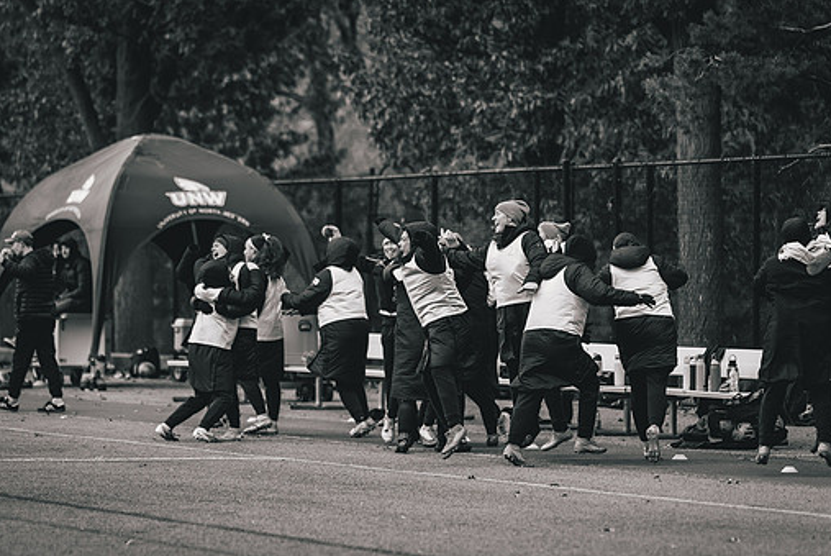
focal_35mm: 218
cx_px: 380
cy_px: 330
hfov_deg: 9.4
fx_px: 5036
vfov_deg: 6.3
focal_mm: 150
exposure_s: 1/1000
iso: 400
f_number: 2.8
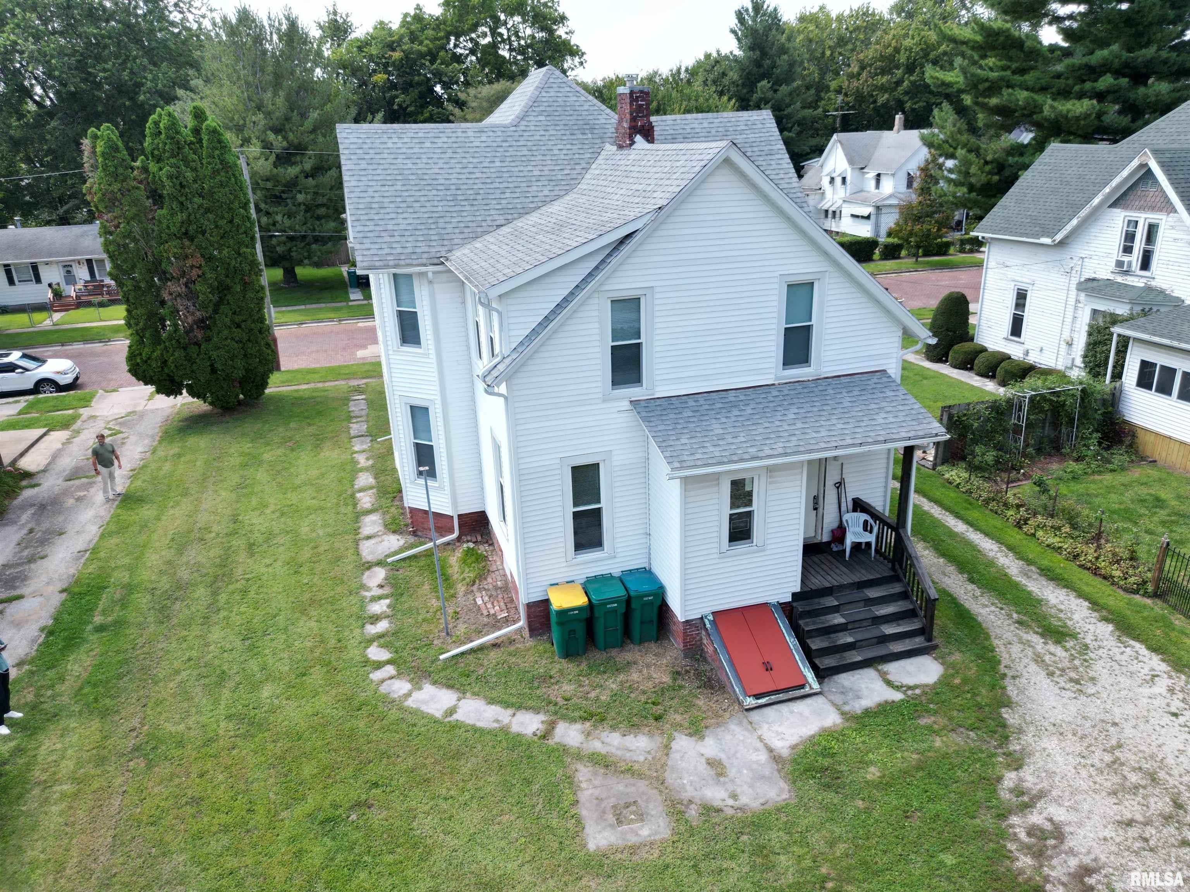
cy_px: 446
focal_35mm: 24
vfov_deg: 56.8
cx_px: 595
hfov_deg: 71.6
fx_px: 825
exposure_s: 1/1500
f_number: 1.7
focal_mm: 6.72
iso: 200
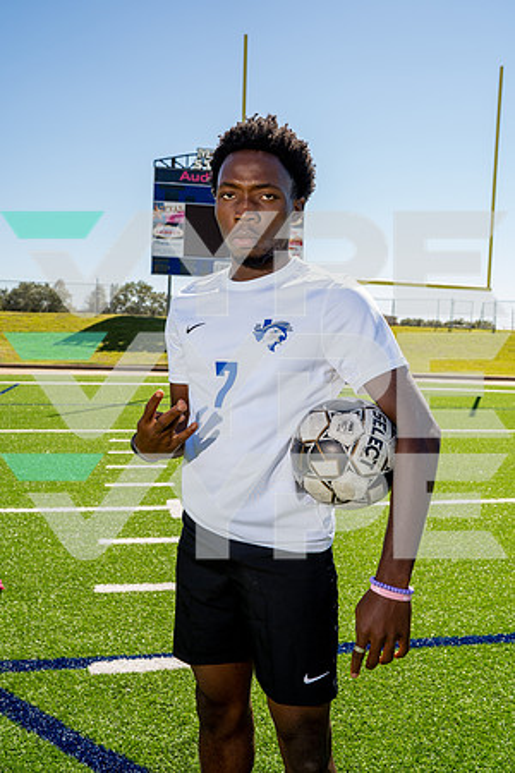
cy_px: 386
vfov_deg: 54.4
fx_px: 751
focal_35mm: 35
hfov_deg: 37.9
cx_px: 258
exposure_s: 1/200
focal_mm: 35
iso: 80
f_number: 6.3
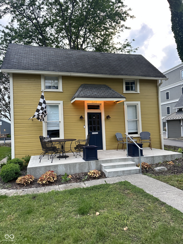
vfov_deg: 71.6
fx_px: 169
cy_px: 122
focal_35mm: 24
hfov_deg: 56.8
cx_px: 92
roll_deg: +0.1
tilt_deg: +5.8
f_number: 1.78
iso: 160
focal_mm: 6.86
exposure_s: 1/60
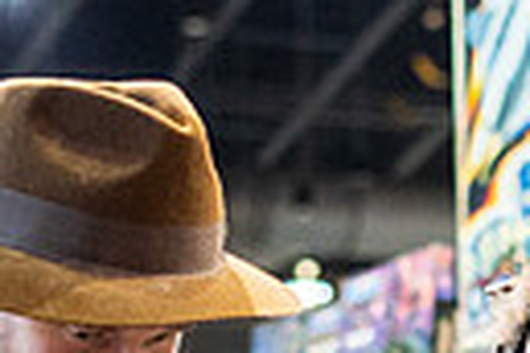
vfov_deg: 5.2
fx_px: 3827
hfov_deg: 7.8
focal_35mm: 260
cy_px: 666
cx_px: 785
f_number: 2.5
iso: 2000
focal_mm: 50
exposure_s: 1/320
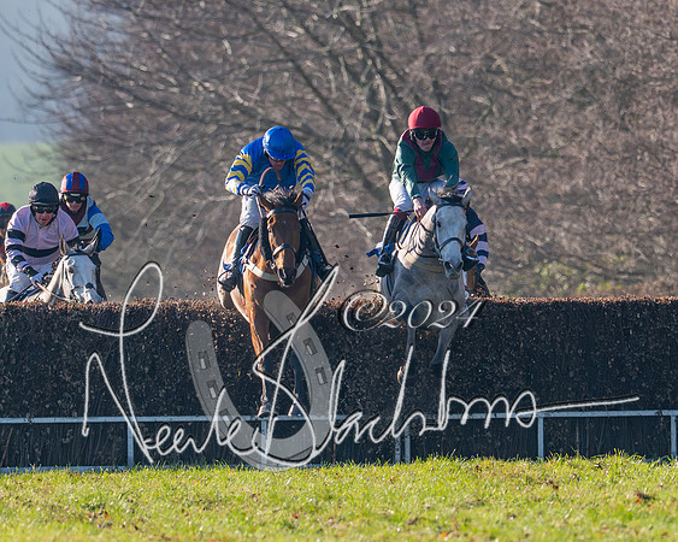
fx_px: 22093
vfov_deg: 1.4
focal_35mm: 1101
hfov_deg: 1.8
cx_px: 433
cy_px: 238
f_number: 5
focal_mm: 400
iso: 400
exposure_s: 1/2000
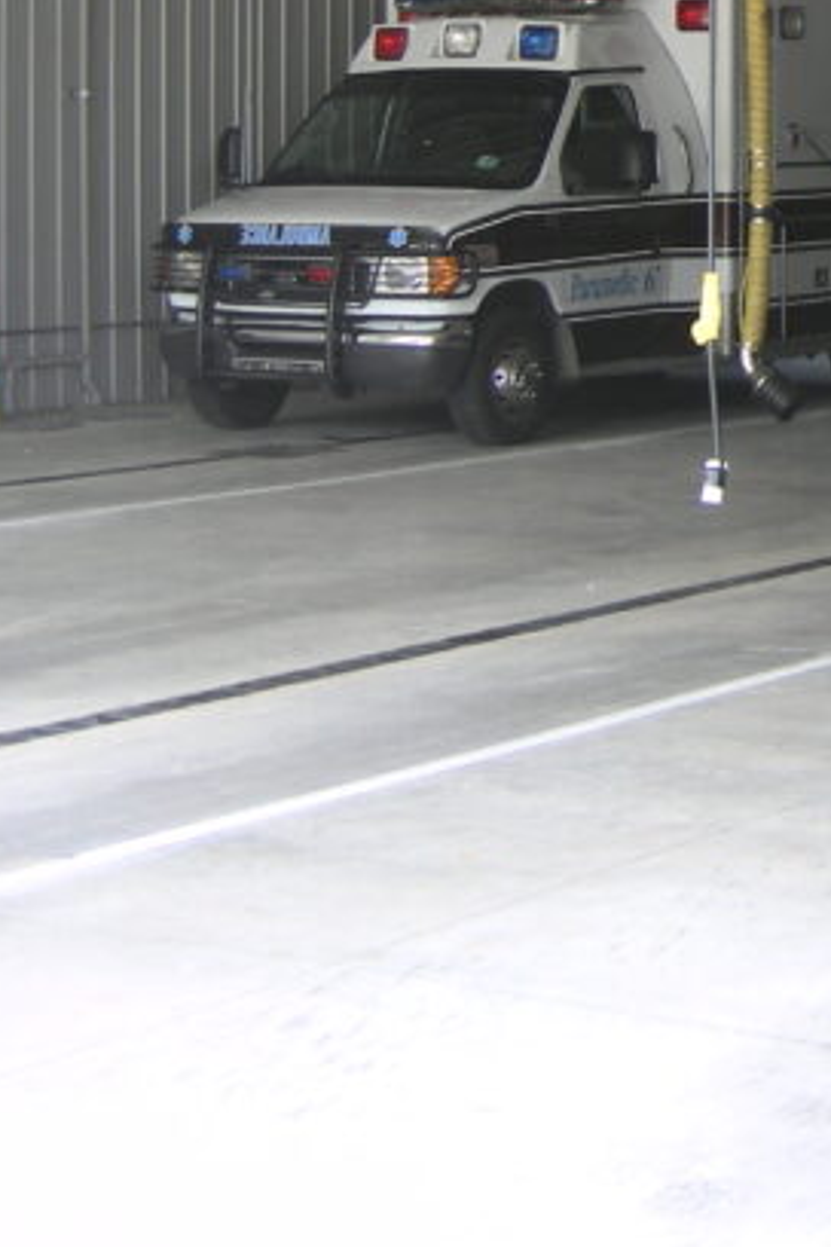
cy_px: 86
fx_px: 3254
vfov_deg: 21.1
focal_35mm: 94
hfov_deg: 13.9
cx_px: 1149
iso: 64
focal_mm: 7.5
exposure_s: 1/42
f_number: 2.7
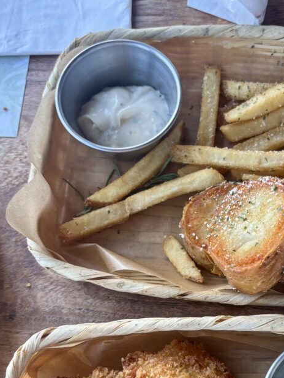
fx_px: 471
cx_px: 211
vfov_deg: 42.2
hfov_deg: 33.0
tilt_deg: -76.4
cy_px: 293
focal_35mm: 43
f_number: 1.6
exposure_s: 1/121
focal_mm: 5.96
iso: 50
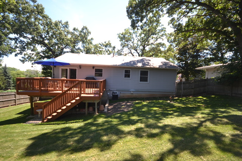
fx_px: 101
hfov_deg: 100.4
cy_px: 80
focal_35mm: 15
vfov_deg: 77.4
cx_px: 121
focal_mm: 10
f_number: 4
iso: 100
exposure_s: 1/125
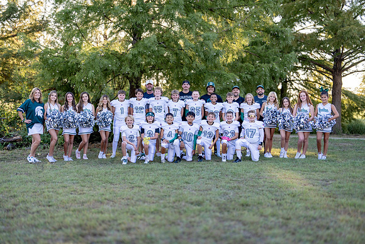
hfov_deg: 39.4
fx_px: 510
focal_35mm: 50
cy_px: 122
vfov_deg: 26.9
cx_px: 182
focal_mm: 50
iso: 100
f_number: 1.2
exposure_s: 1/1000
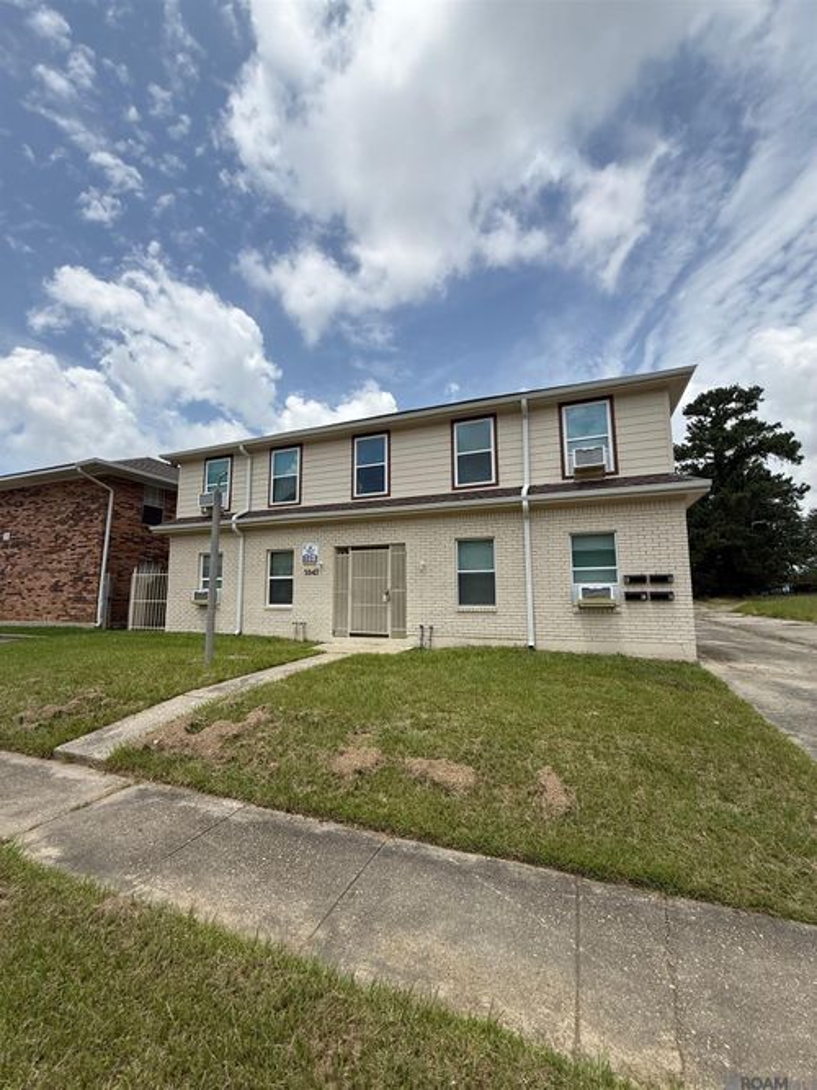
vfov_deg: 102.1
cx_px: 408
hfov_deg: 85.7
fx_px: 441
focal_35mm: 14
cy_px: 545
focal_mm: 2.22
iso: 50
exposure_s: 1/2841
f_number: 2.2
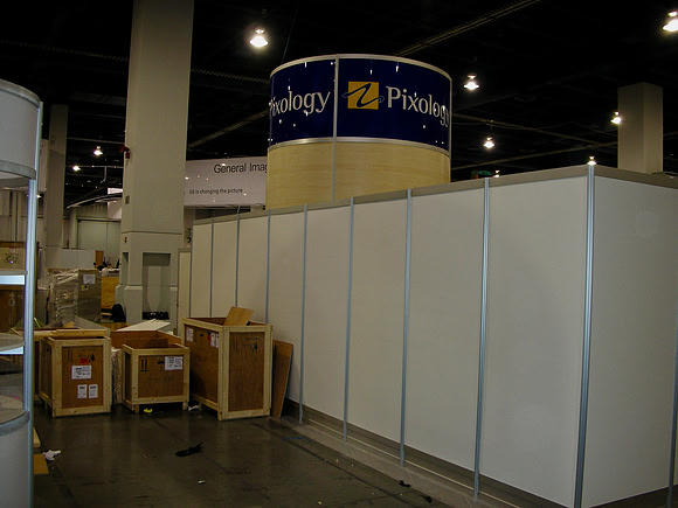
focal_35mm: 35
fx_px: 686
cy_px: 254
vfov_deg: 40.7
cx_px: 339
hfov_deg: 52.6
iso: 101
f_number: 3
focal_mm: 5.8
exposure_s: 1/60.1
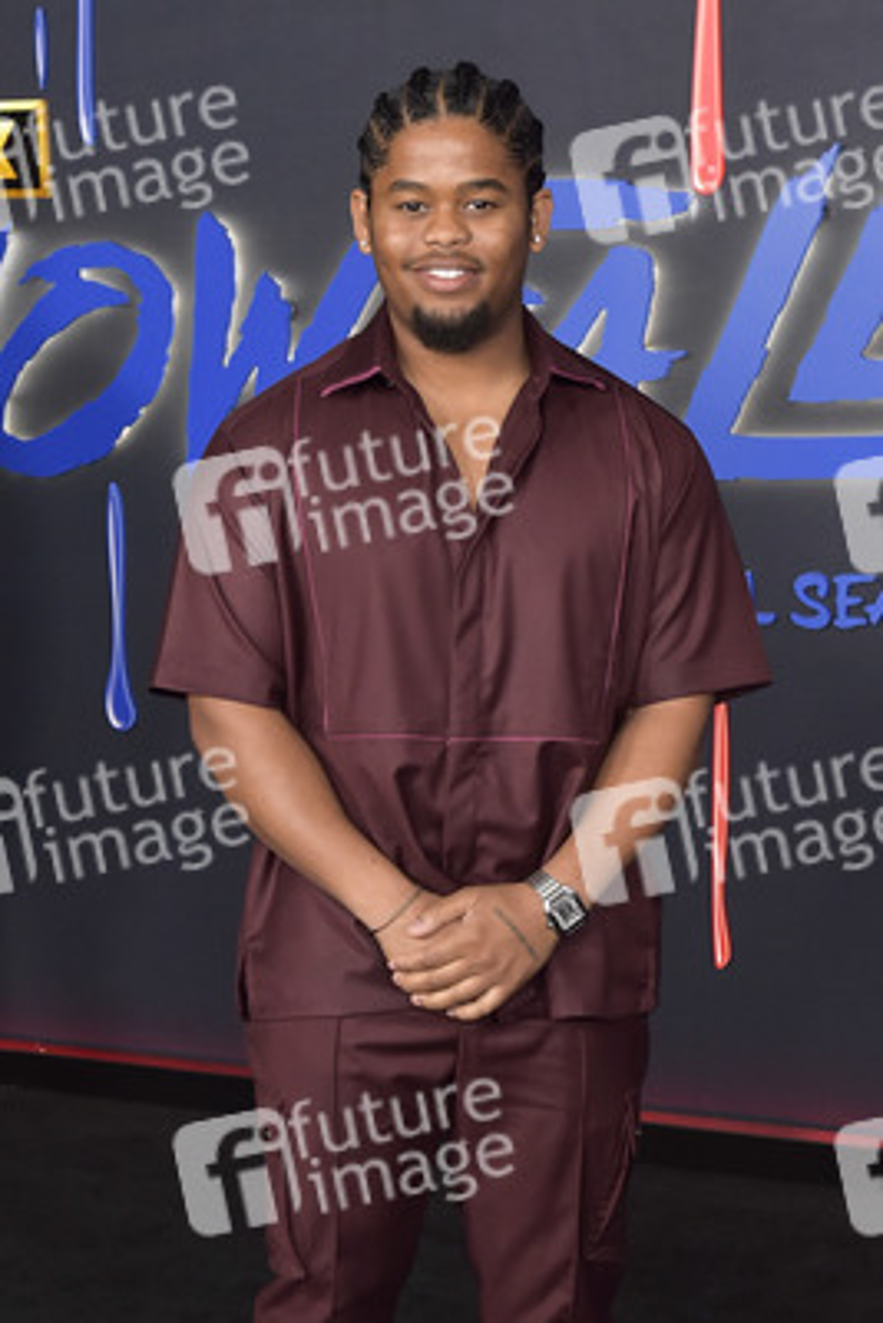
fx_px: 1911
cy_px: 662
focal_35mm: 52
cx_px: 442
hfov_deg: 26.0
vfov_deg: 38.2
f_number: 6.3
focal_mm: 52
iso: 2000
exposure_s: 1/250
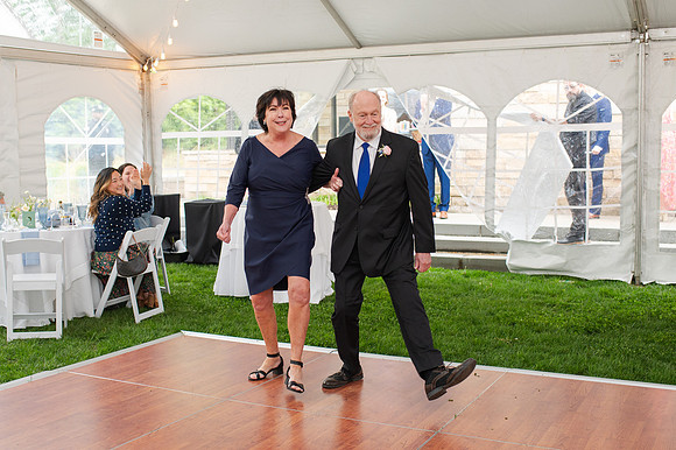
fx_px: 831
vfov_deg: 30.3
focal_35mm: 44
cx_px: 323
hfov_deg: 44.3
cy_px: 227
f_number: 3.2
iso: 800
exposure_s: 1/200
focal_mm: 35
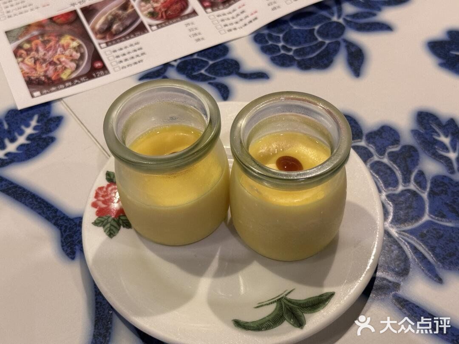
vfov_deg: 30.3
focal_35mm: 48
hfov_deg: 39.7
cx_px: 230
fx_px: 636
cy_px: 172
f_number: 1.78
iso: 320
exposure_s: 1/33
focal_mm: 6.76
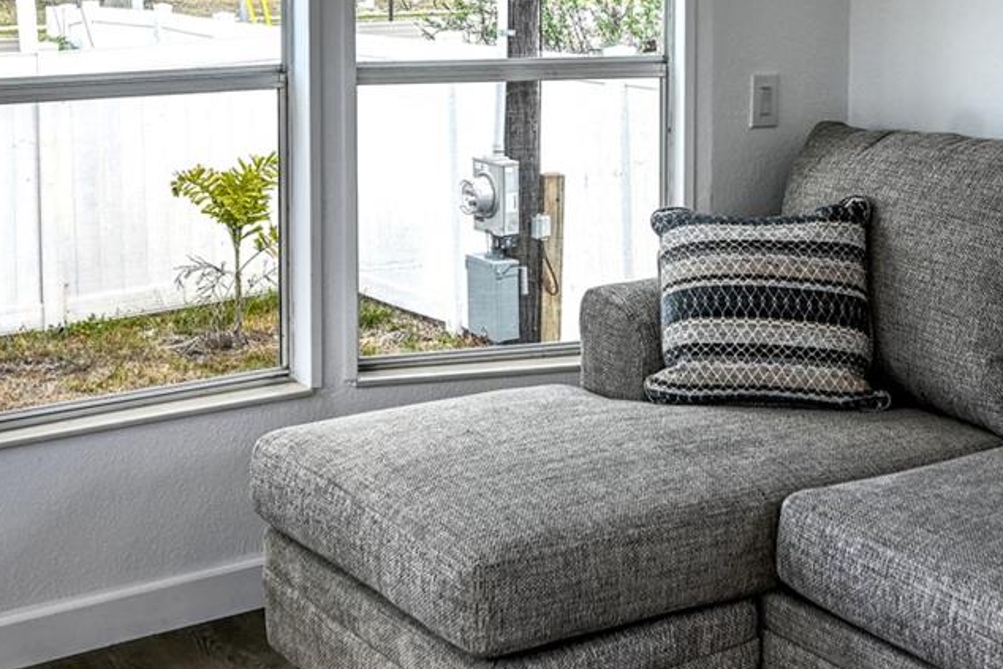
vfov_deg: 22.3
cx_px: 690
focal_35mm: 59
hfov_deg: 33.4
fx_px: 1651
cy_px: 55
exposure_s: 1/125
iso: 200
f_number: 5.6
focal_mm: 23.5
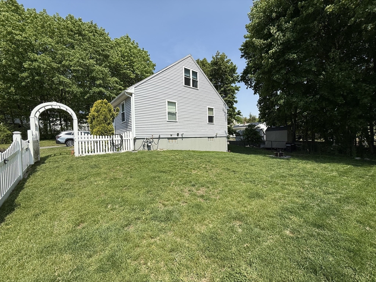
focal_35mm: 14
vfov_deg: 85.7
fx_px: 152
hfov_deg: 102.1
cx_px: 188
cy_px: 141
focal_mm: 2.22
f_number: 2.2
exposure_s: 1/2611
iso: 50
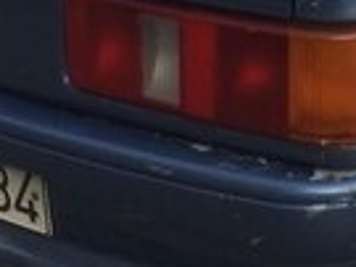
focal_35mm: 142
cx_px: 435
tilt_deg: -17.4
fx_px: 1459
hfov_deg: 13.5
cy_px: -168
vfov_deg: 10.0
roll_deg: +2.9
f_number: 2.2
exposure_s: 1/398
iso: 32
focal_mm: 4.15
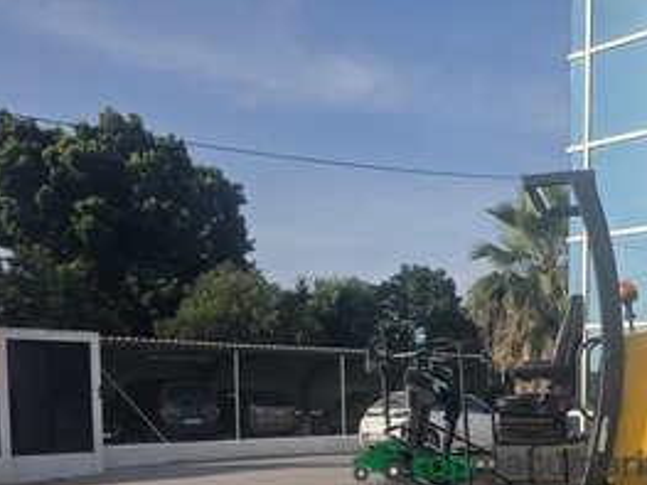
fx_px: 897
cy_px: 463
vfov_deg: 28.7
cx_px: 538
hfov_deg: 37.9
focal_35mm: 48
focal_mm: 6.3
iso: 64
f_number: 1.7
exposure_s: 1/7944
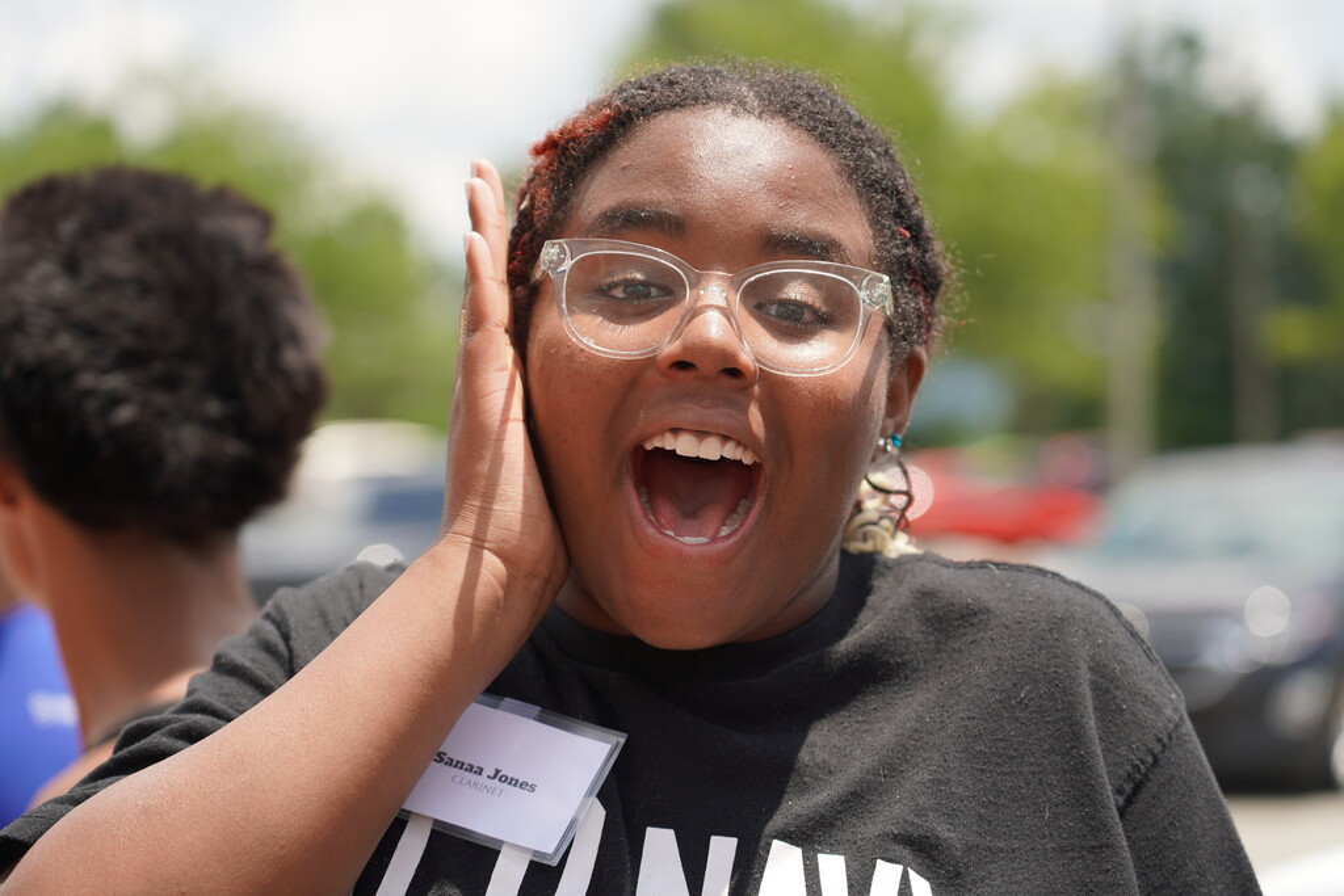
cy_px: 448
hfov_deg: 19.8
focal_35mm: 103
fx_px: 3846
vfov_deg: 13.3
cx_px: 672
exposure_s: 1/400
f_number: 4.5
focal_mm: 103
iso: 100
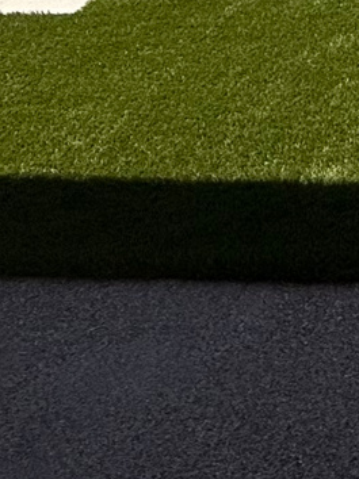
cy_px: -311
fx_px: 1121
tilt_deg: -6.0
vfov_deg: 19.7
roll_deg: +0.6
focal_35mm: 81
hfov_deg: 15.9
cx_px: 614
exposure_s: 1/2976
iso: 50
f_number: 2.2
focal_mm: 2.22
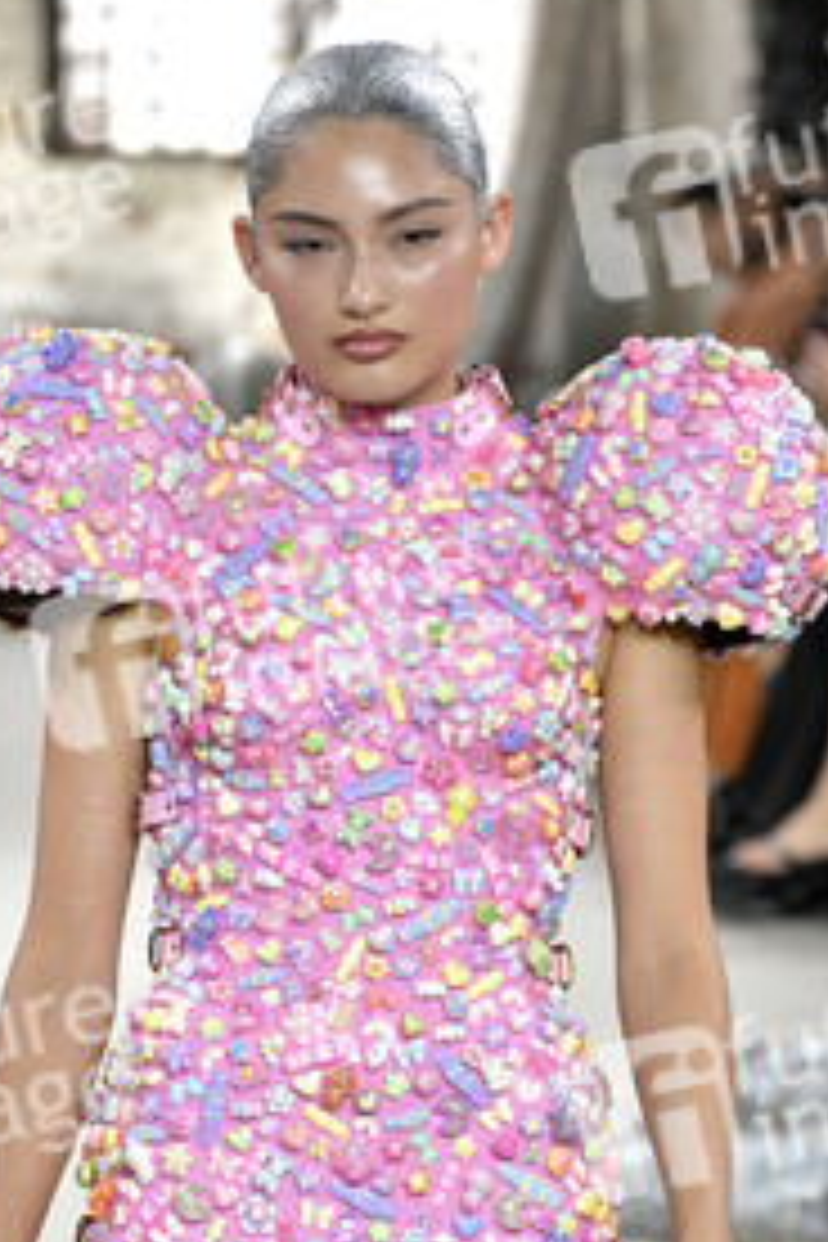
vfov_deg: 8.8
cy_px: 868
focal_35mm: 235
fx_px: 8107
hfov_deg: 5.8
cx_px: 392
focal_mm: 135
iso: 2500
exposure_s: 1/320
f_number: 6.3
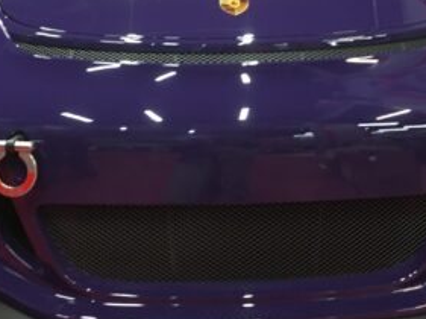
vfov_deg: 23.4
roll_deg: -0.7
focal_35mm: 62
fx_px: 762
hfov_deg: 31.2
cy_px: 93
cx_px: 215
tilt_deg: -12.3
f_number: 2.2
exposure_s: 1/30
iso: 125
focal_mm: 4.15
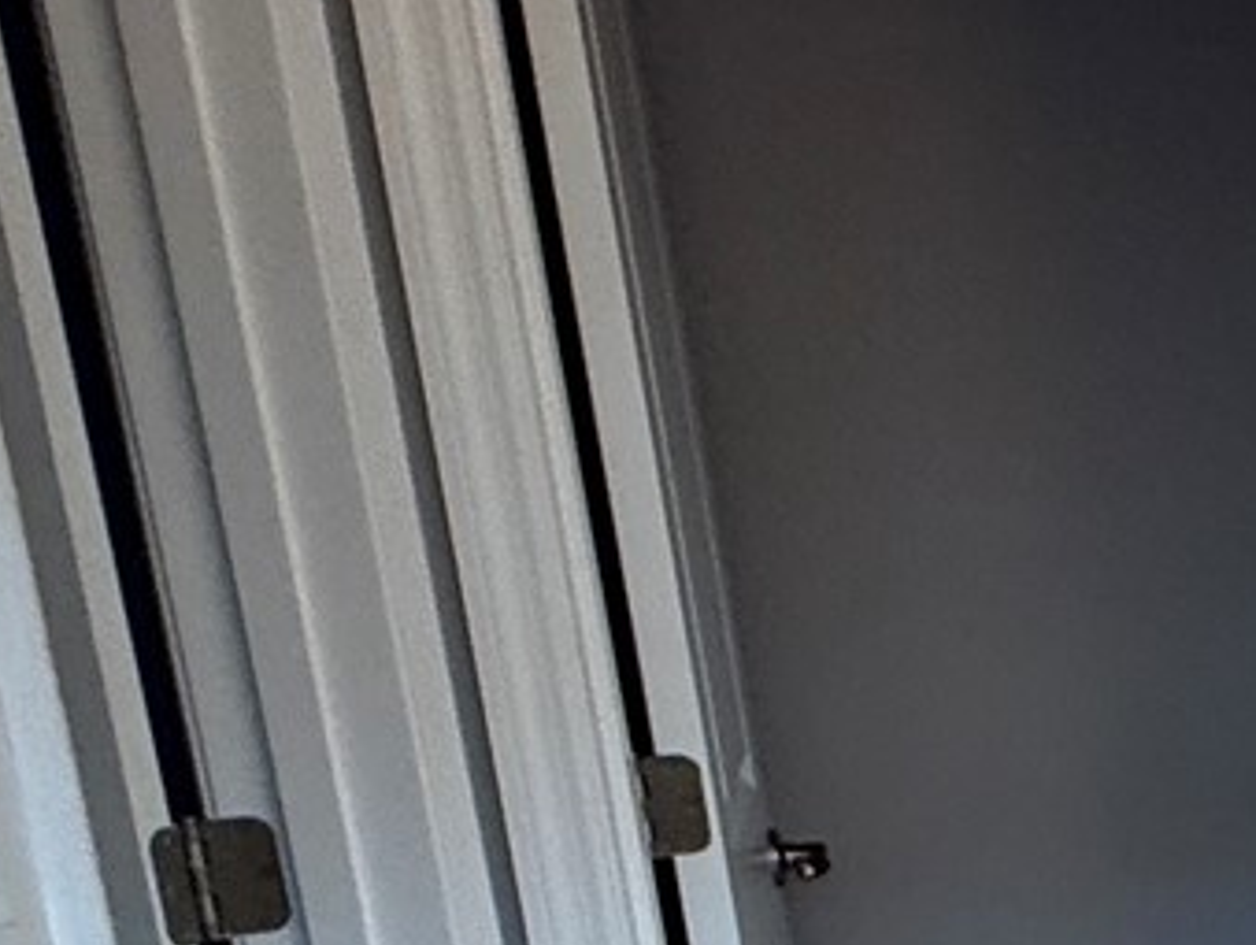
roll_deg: +0.3
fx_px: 2397
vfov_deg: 21.8
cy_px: 826
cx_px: 2608
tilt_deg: -10.7
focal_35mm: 66
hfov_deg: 18.0
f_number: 2.2
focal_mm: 2.22
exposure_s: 1/120
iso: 160
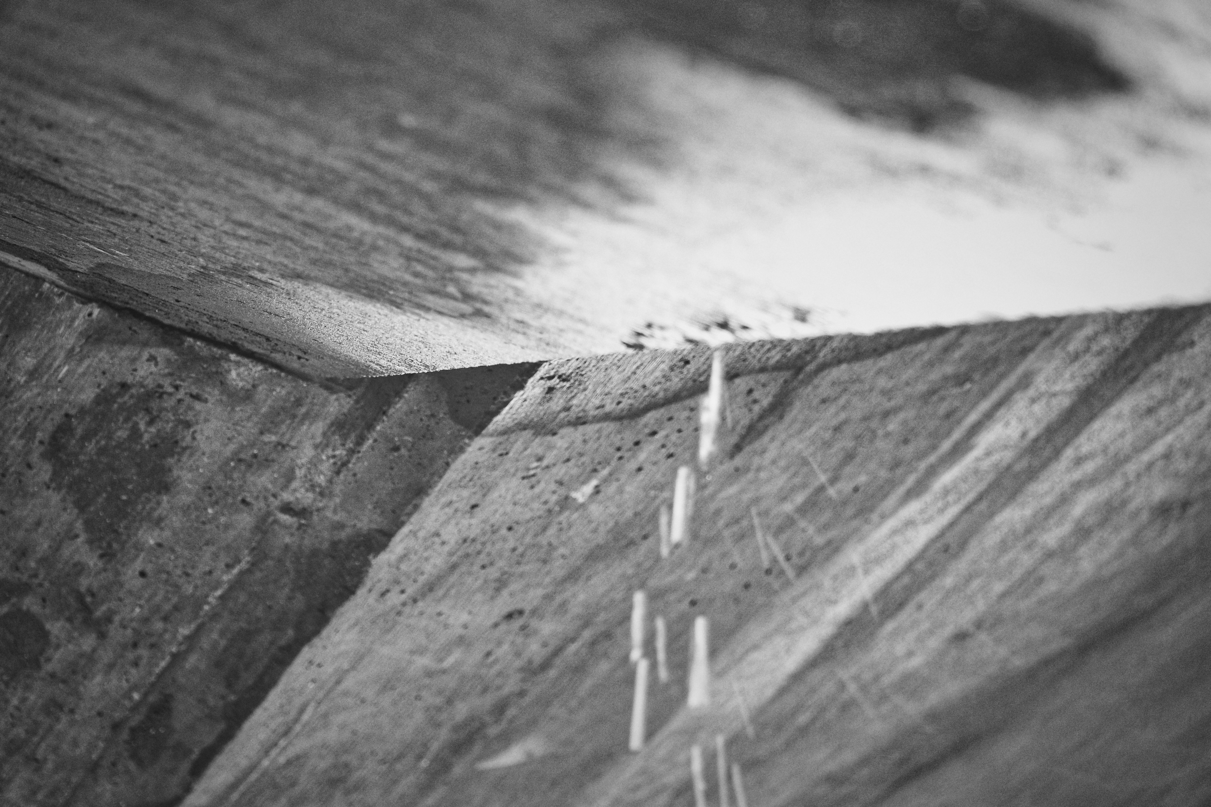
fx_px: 3835
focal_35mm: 114
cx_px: 606
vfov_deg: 12.0
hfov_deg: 17.9
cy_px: 404
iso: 500
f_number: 4
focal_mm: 76
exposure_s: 1/60
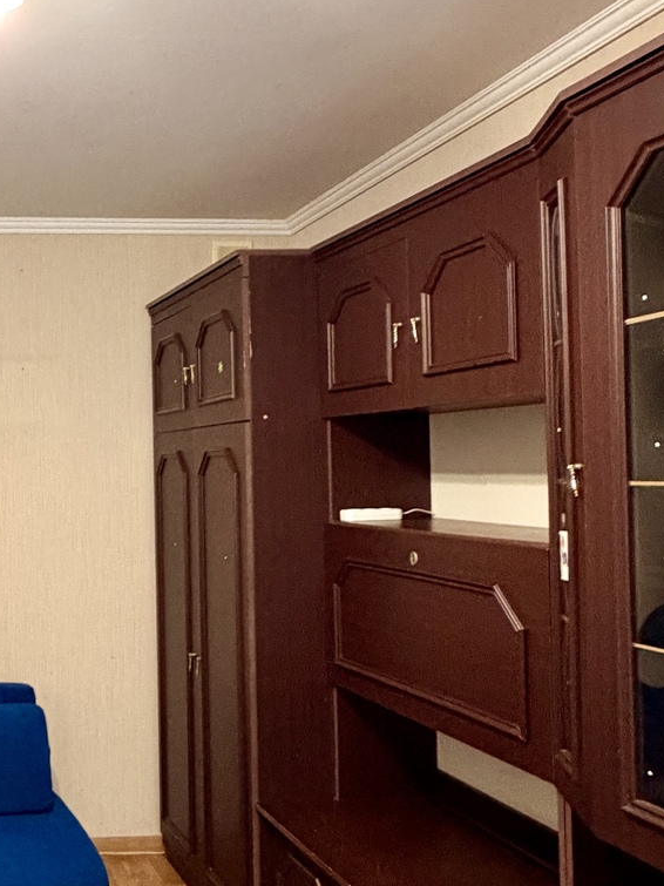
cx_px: -90
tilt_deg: +0.7
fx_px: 972
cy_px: 482
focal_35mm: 38
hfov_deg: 32.5
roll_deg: +1.0
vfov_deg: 48.9
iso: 500
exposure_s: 1/50
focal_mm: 2.22
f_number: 2.2
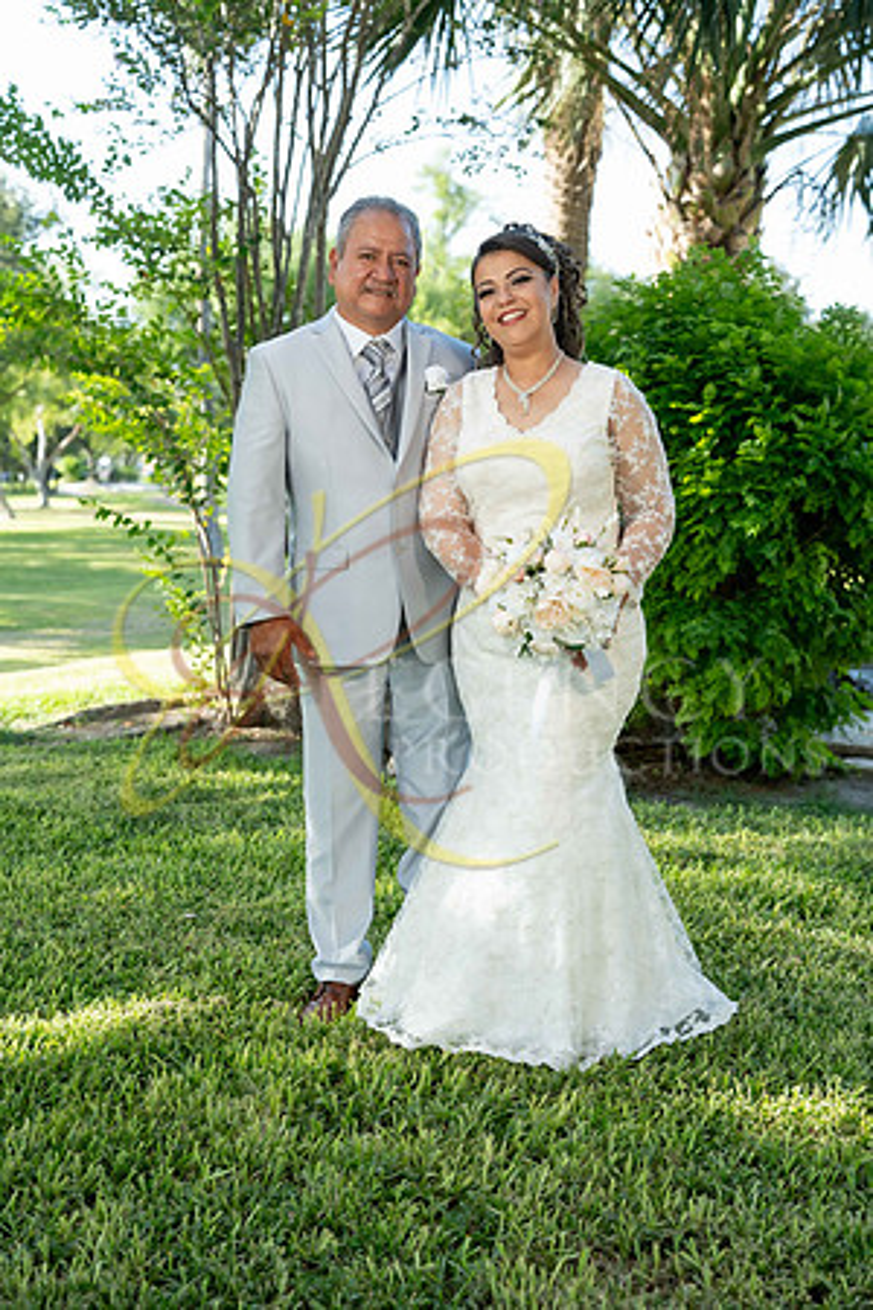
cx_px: 436
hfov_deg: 28.1
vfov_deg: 41.1
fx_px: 1746
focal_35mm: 48
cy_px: 655
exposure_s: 1/500
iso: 500
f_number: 4
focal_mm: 48
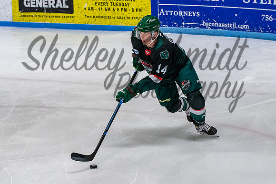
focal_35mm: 139
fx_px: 1062
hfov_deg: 14.8
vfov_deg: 9.9
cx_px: 139
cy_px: 80
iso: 1800
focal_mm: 70
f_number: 3.5
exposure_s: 1/800
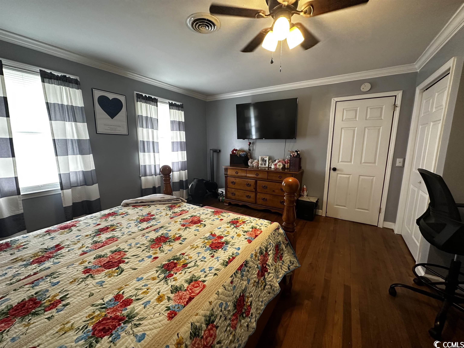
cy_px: 174
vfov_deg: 85.7
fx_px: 188
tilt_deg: -9.2
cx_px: 232
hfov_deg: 102.1
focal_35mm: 14
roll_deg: -0.4
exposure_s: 1/60
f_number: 2.2
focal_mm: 2.22
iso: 250
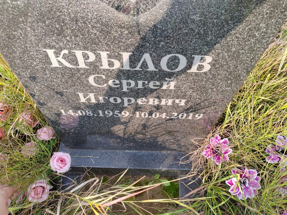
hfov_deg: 65.3
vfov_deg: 51.4
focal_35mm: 27
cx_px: 144
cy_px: 108
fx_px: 224
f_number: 1.9
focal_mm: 5.52
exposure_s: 1/190
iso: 100
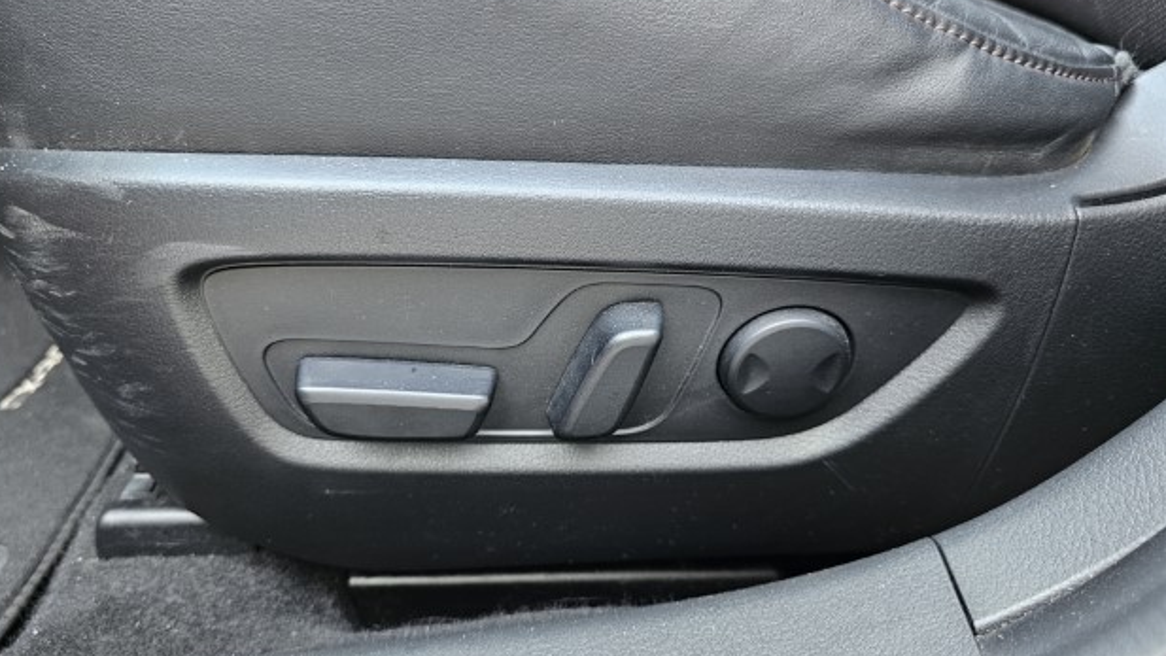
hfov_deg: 71.9
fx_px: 804
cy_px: 304
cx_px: 578
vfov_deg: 44.4
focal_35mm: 26
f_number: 1.7
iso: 800
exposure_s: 1/100
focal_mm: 6.3
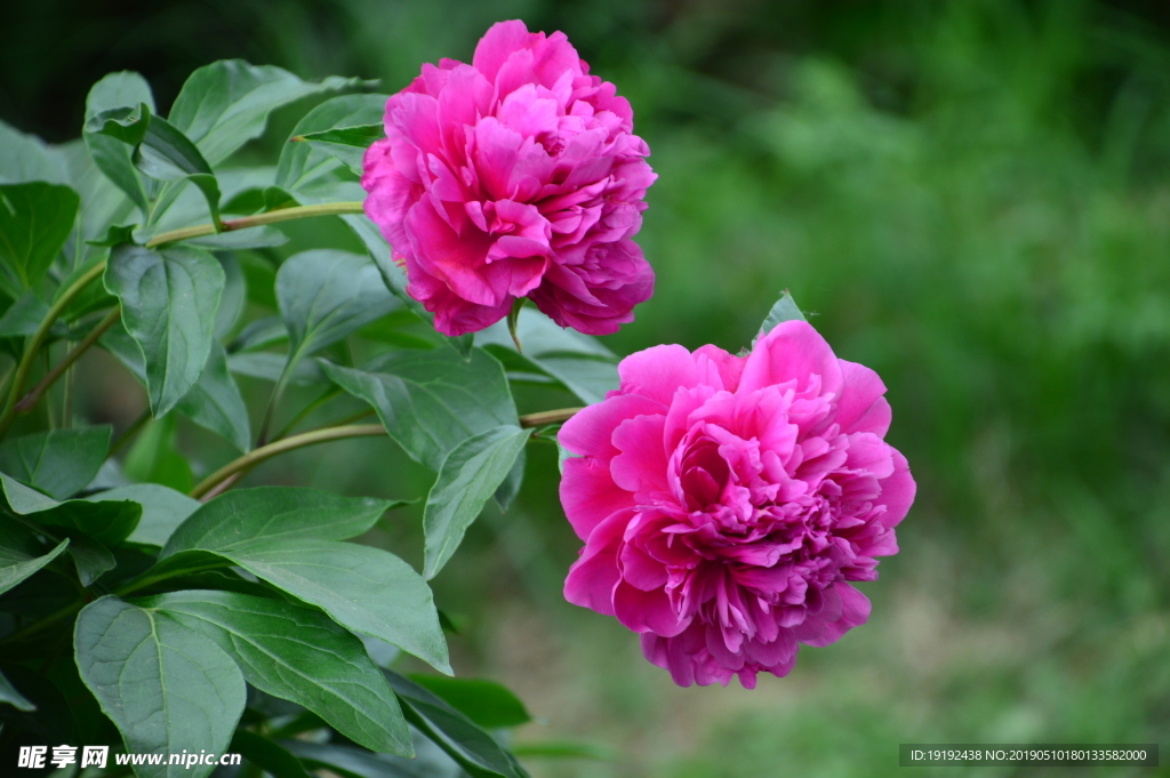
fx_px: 14613
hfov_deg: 4.6
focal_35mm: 450
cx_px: 585
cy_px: 389
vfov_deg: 3.1
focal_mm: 300
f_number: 7.1
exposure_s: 1/125
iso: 200
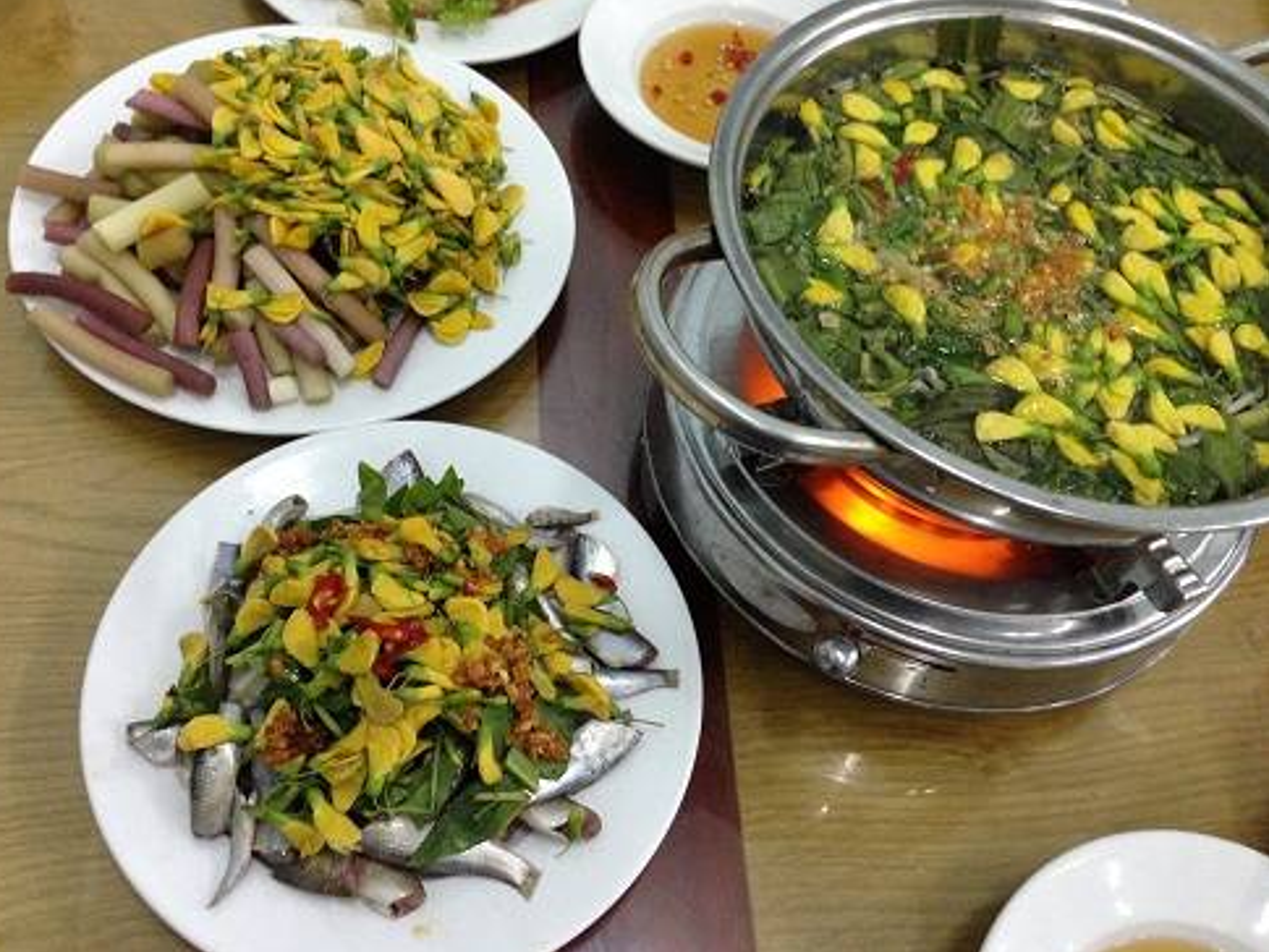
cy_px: 467
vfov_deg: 41.8
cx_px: 617
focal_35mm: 34
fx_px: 1247
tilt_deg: -57.3
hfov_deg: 53.9
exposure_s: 1/20
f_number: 2.4
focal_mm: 4.12
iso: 320
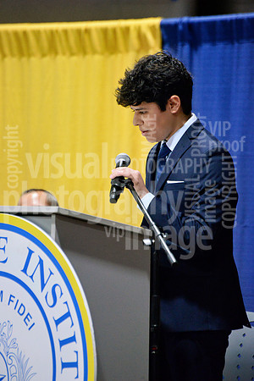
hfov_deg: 4.6
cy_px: 190
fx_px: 3175
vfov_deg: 6.9
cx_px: 127
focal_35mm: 300
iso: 6400
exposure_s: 1/160
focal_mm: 300
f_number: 5.6
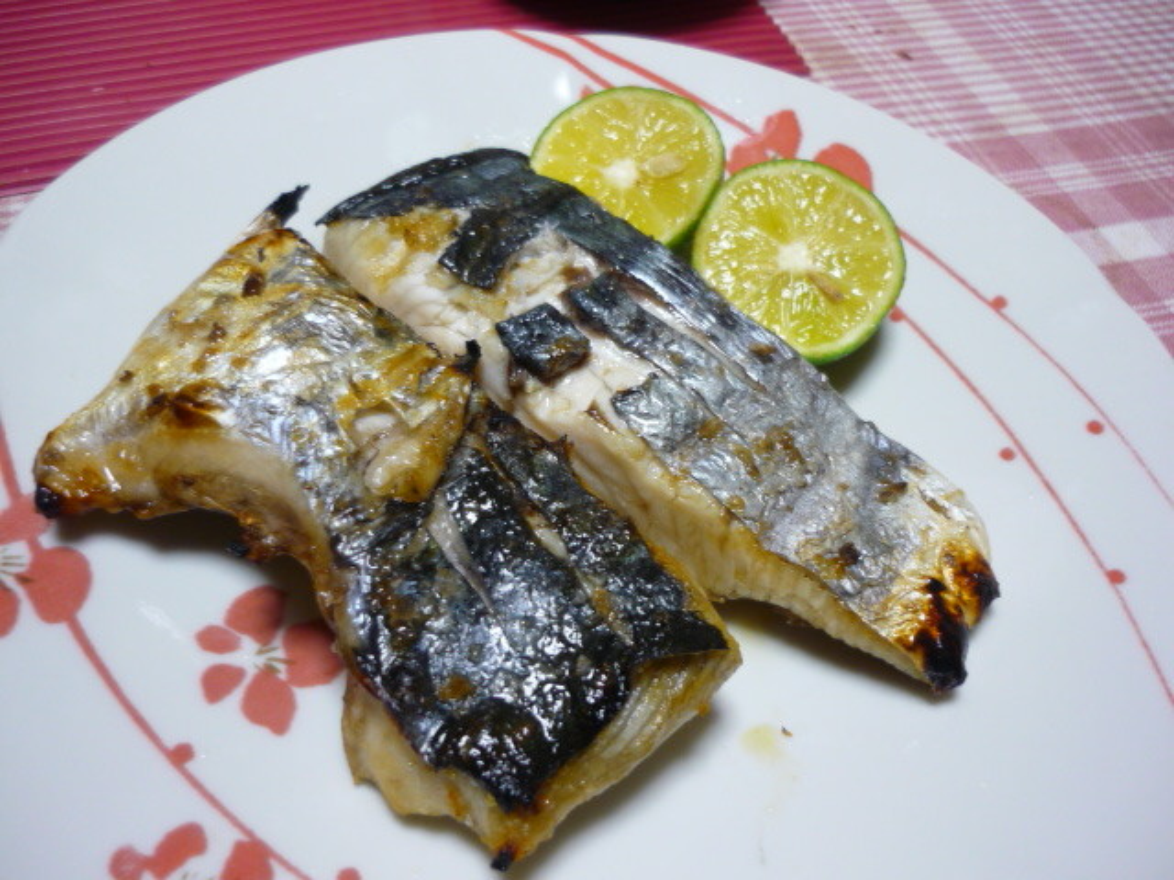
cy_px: 440
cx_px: 587
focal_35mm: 33
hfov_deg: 55.4
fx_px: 1119
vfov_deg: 42.9
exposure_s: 1/30
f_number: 2.8
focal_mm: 5.5
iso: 160
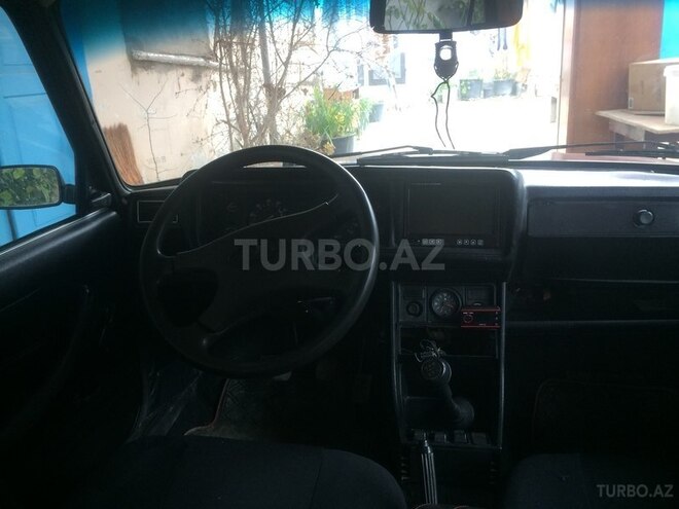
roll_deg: +0.1
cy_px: 254
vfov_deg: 48.2
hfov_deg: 61.7
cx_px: 340
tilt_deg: -18.9
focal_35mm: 29
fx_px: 569
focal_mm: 4.15
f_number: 2.2
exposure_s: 1/33
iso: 50
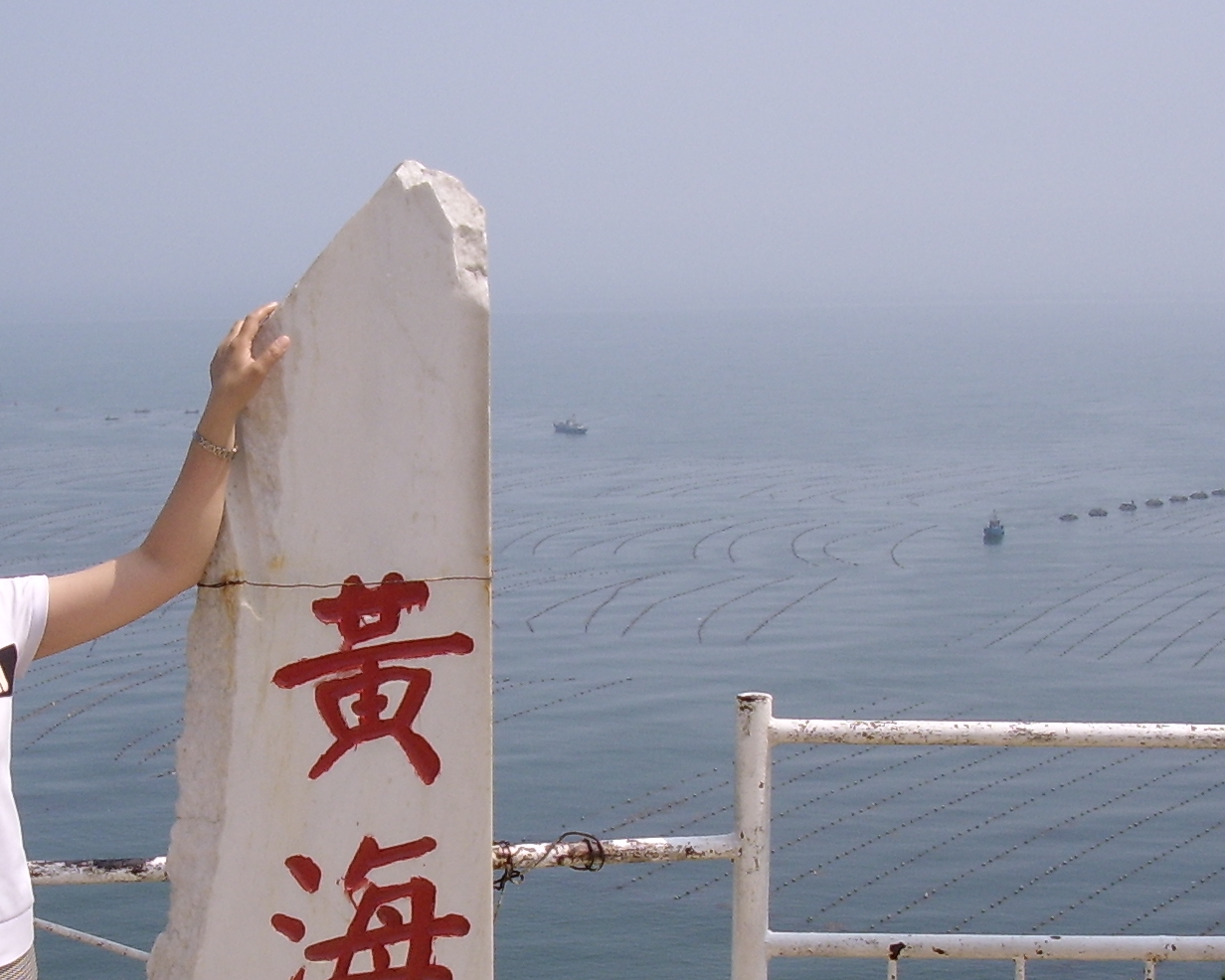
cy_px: 684
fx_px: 1958
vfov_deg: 27.9
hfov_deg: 34.1
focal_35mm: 54
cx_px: 324
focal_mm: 5.8
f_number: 4.1
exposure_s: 1/1091
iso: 71
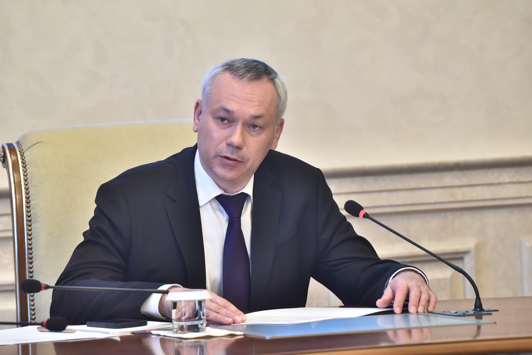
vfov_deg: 3.9
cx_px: 266
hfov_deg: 5.9
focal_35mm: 350
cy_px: 178
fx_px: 5174
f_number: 9
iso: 6400
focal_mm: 350
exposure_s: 1/160
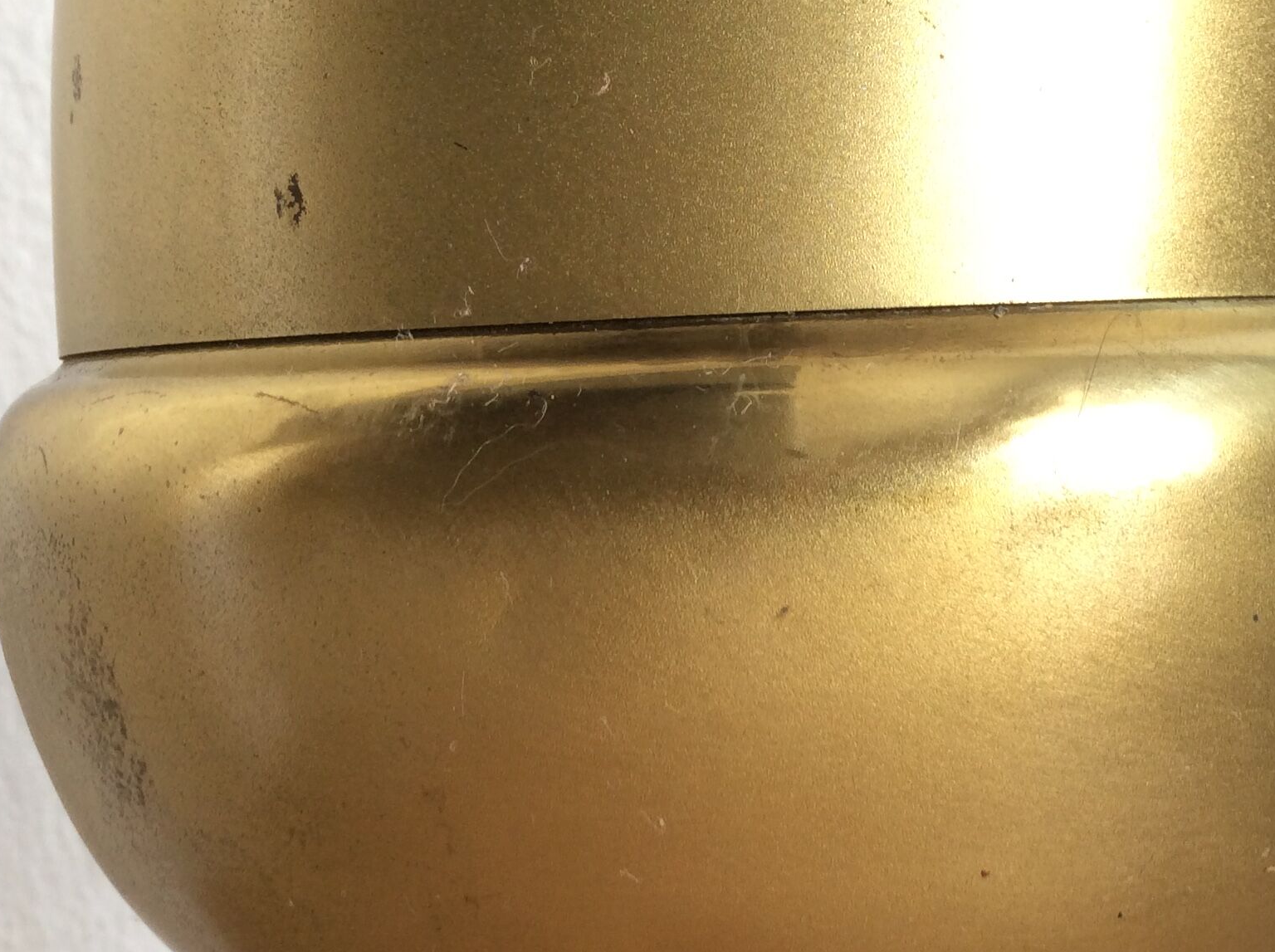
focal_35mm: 54
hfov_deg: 35.5
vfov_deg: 26.4
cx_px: 734
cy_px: 774
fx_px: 1986
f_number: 2.4
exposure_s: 1/25
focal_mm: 3.3
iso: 50
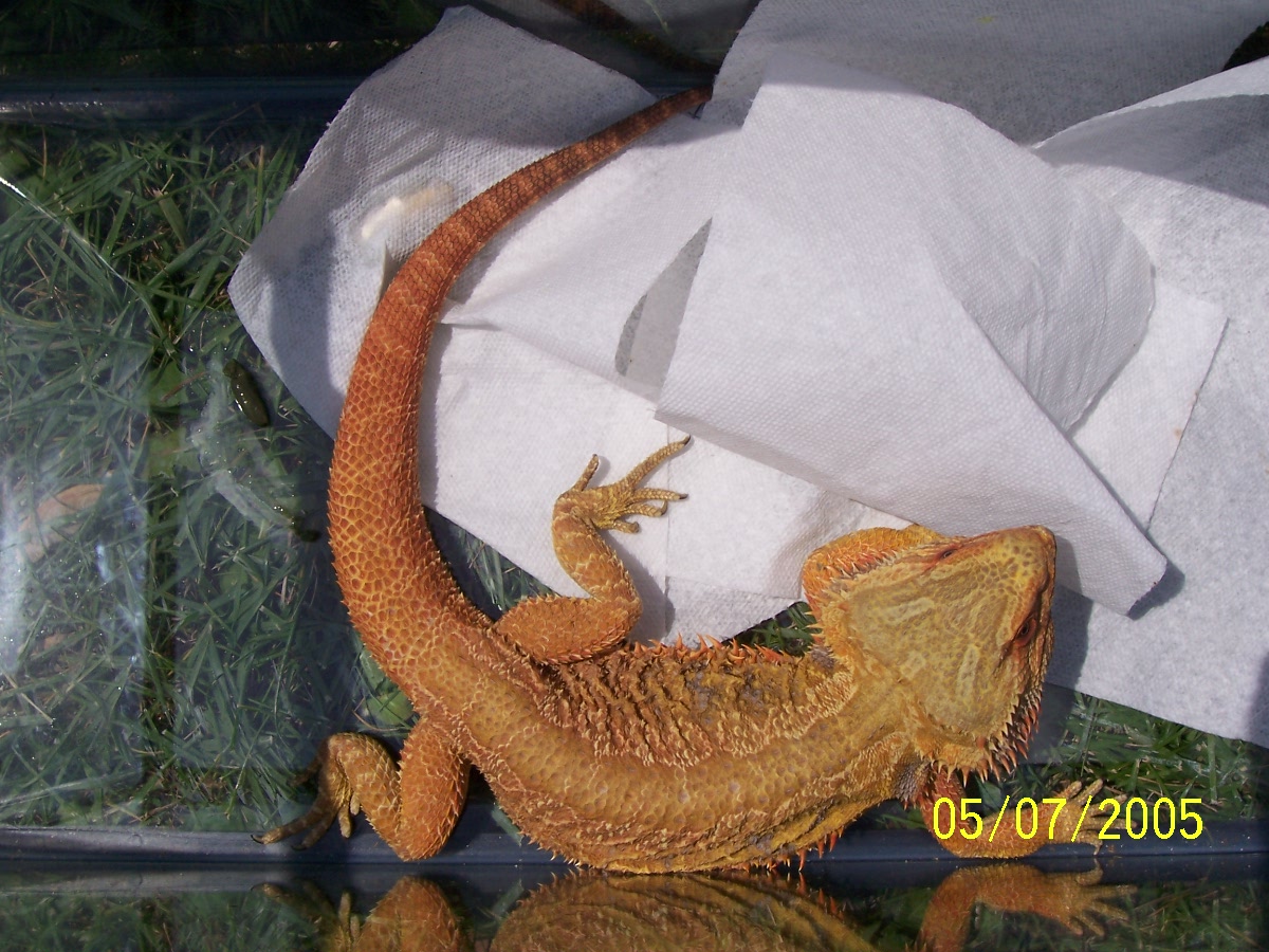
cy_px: 476
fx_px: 1540
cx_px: 634
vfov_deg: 34.3
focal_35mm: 42
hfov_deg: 44.8
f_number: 5.6
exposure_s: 1/1000
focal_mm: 7
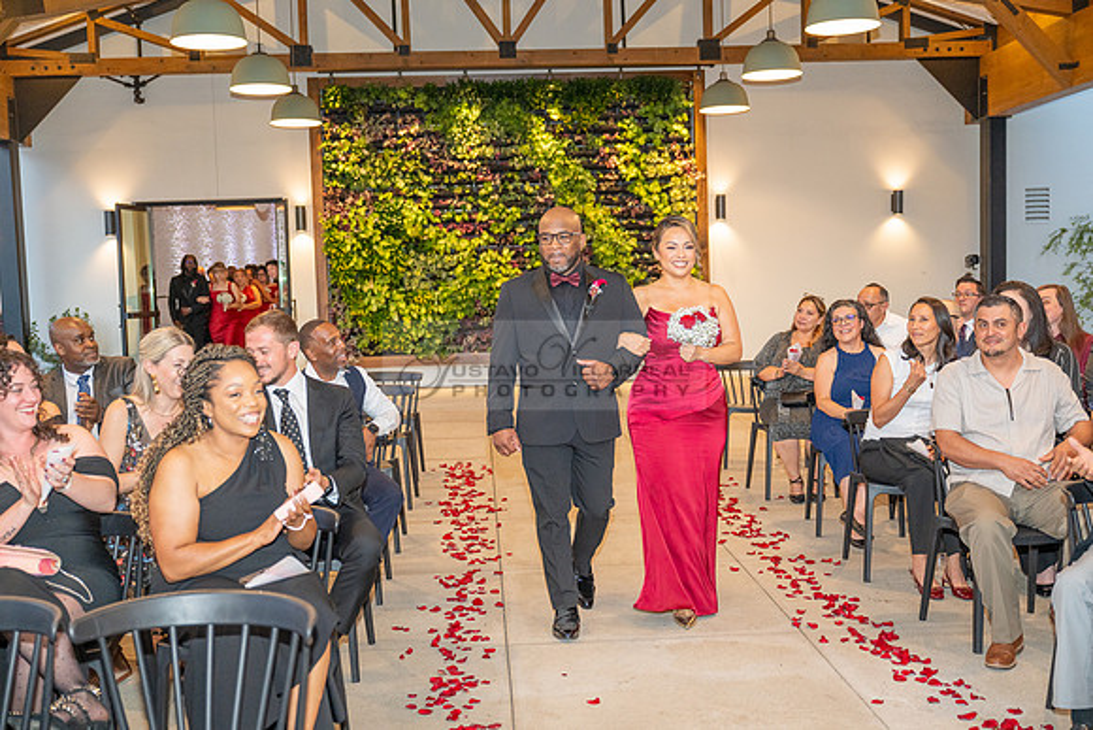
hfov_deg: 49.5
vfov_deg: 34.2
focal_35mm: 39
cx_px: 546
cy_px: 365
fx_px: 1184
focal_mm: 39
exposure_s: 1/200
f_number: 2.8
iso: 1000
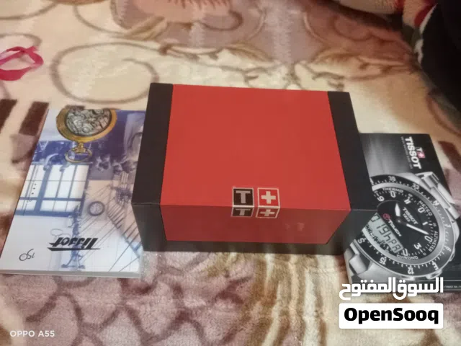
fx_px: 373
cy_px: 173
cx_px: 230
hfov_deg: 63.4
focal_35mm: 28
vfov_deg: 49.7
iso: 6800
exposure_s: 1/100
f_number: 1.8
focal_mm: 4.04
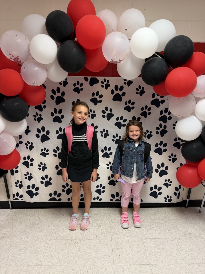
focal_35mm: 24
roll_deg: -0.2
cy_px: 137
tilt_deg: -12.6
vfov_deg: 71.6
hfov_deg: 56.8
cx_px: 102
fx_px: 190
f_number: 1.78
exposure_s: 1/60
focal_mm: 6.76
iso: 200
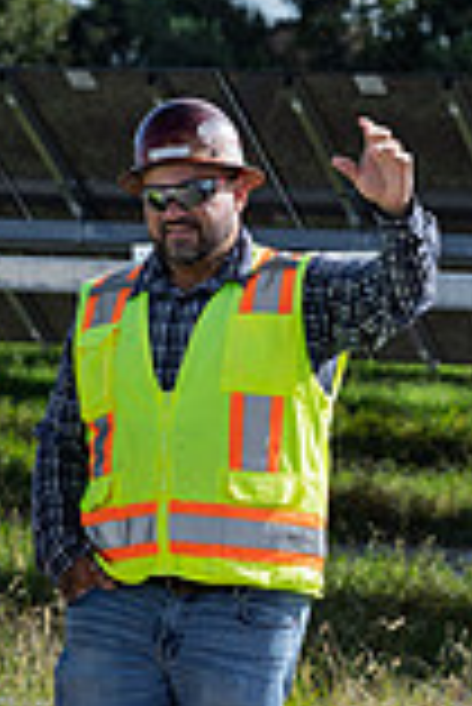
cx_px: -148
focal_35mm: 243
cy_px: 220
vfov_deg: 8.5
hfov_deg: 5.6
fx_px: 4768
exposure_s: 1/1000
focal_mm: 85
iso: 200
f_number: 5.6
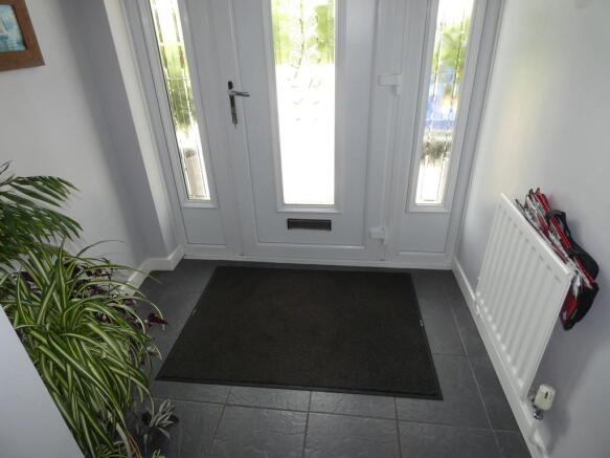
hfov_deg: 81.8
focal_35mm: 20
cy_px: 229
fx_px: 352
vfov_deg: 66.0
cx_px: 305
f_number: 2.8
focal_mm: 3.6
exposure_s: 1/60
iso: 80
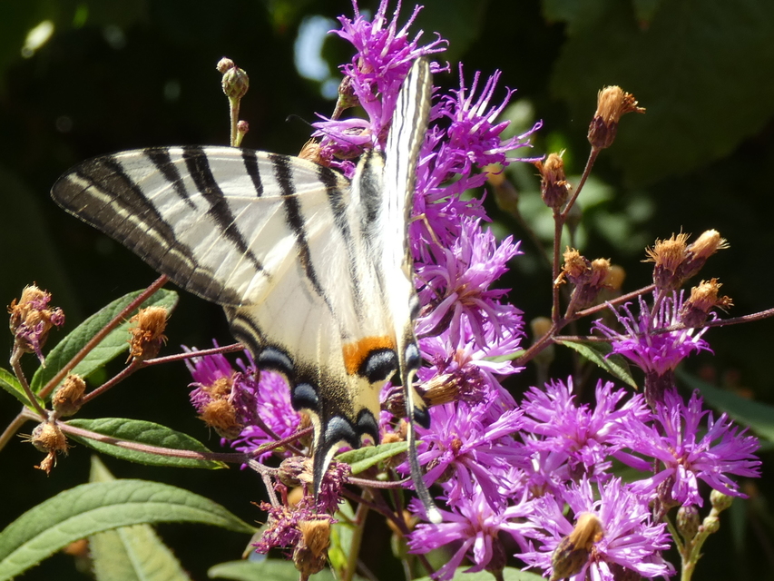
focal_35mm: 72
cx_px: 387
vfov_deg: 20.4
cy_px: 290
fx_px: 1610
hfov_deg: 27.0
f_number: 4.3
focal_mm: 12.9
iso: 80
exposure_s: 1/100
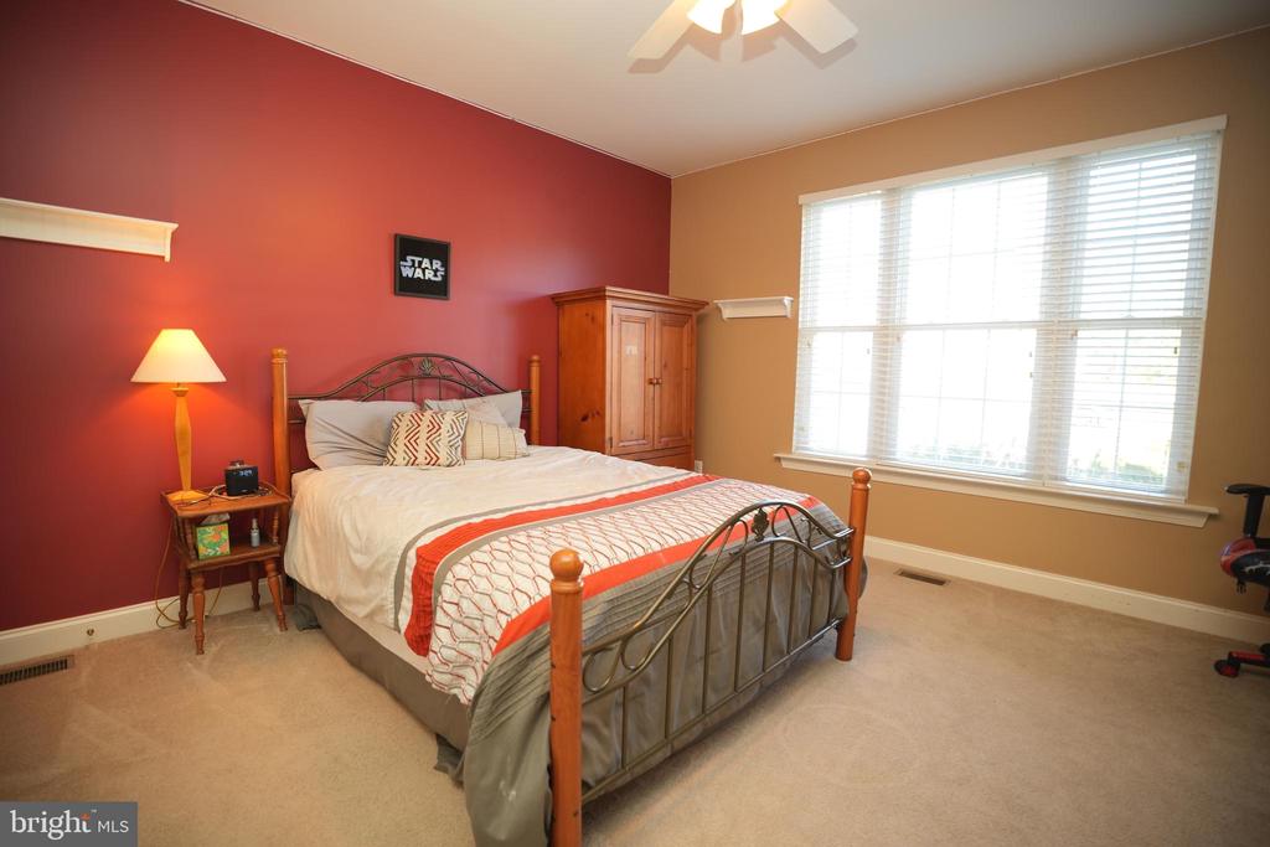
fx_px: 564
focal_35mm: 16
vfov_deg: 73.8
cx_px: 635
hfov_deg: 96.7
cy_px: 424
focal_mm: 16
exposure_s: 1/60
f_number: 2.8
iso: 400
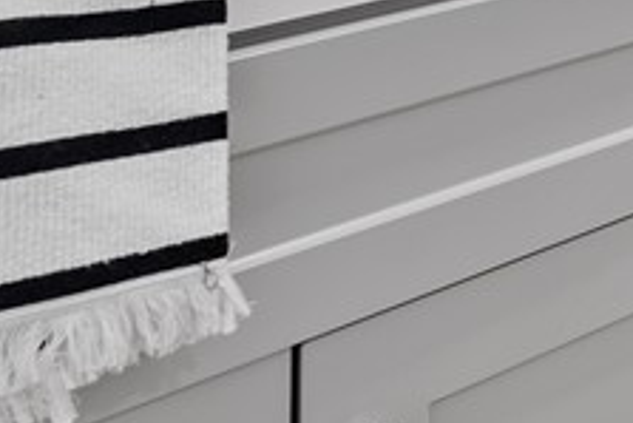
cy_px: -446
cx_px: 1108
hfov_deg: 21.1
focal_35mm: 68
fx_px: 1196
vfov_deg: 15.5
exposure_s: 2
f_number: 11
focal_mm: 14
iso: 125
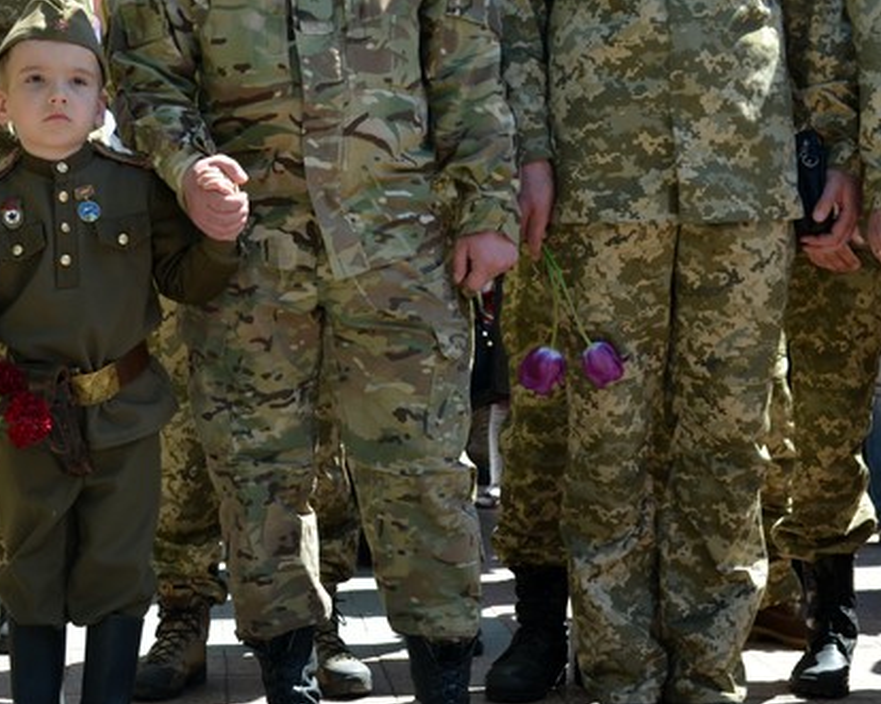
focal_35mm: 95
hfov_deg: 20.2
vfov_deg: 16.2
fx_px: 2476
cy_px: 405
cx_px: 404
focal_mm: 40
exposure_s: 1/200
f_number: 7.1
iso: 200
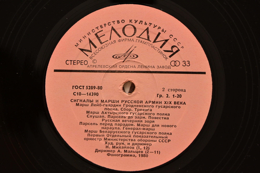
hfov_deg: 19.5
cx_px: 130
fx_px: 758
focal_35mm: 105
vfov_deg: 13.0
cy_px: 86
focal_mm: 70
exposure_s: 1/200
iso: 800
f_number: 7.1
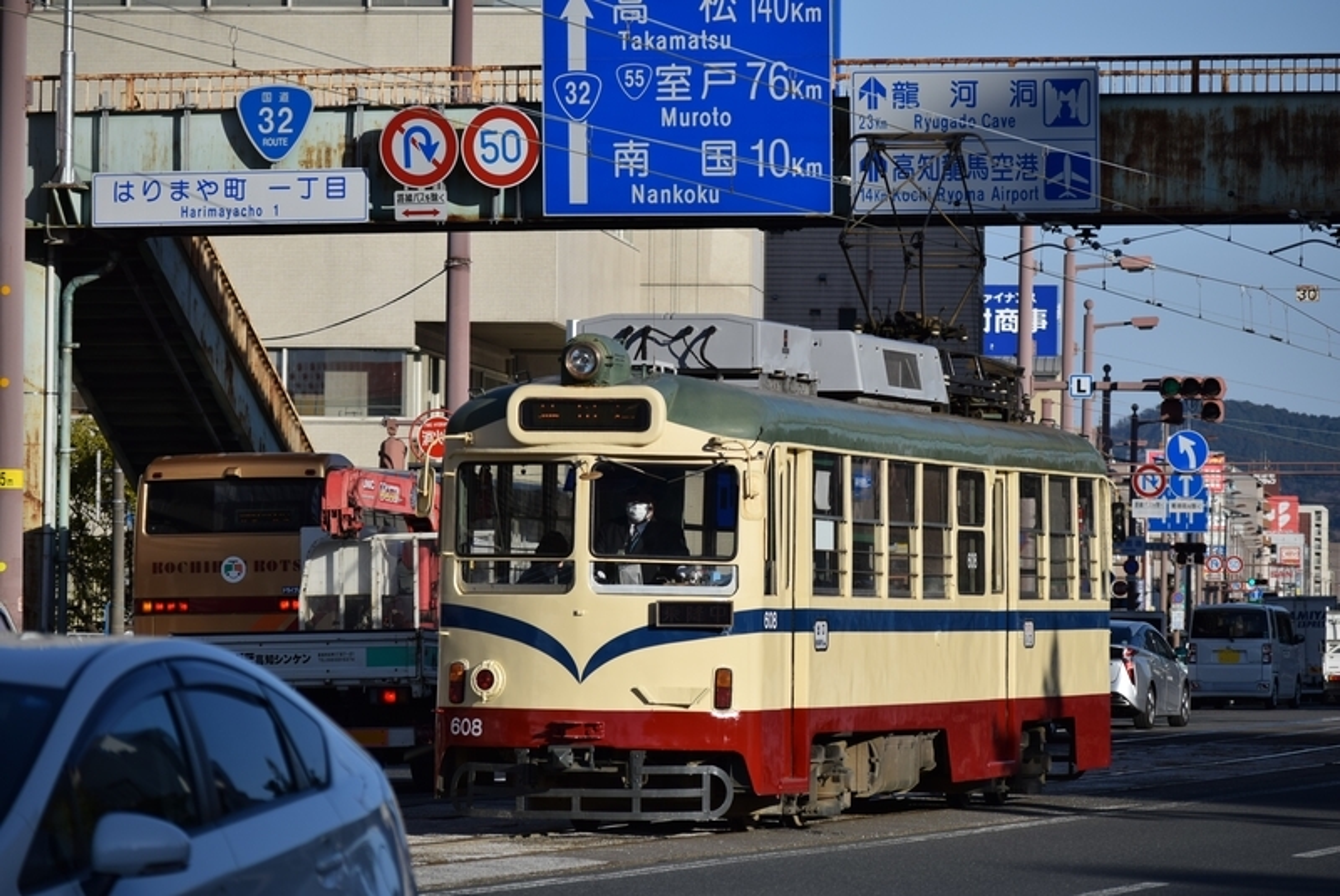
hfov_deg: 11.0
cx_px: 670
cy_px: 448
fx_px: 6985
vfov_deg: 7.3
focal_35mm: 188
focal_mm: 125
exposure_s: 1/1250
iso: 100
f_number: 5
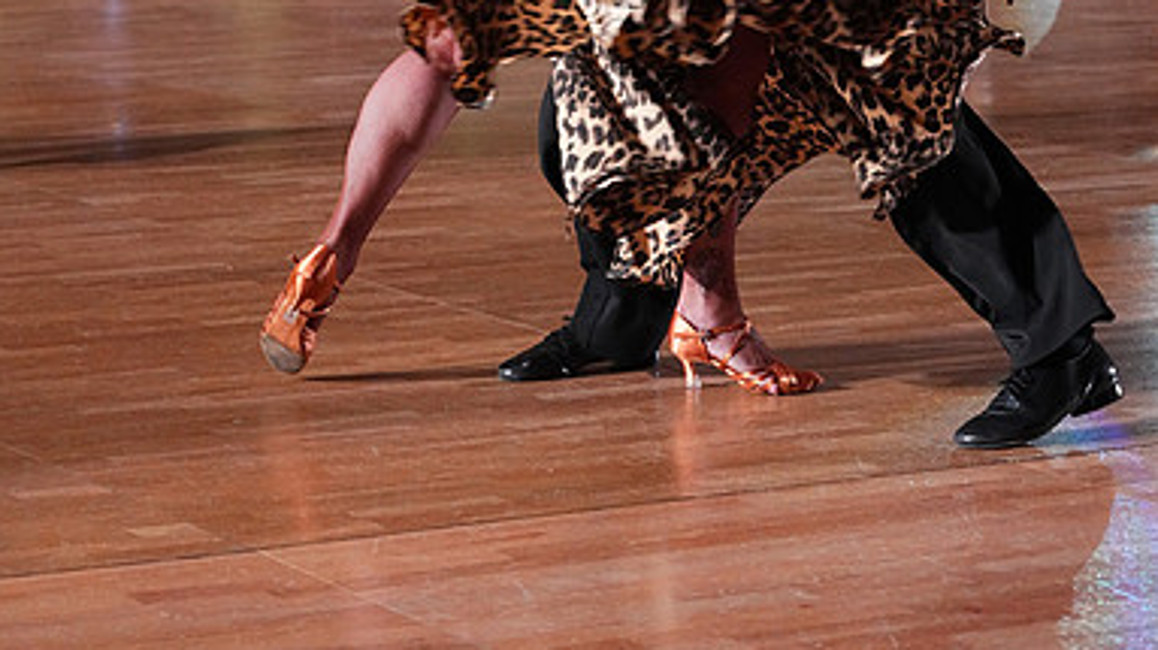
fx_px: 4143
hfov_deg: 15.9
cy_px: -203
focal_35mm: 135
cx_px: 576
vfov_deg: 8.8
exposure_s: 1/400
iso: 8000
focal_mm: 85
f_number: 5
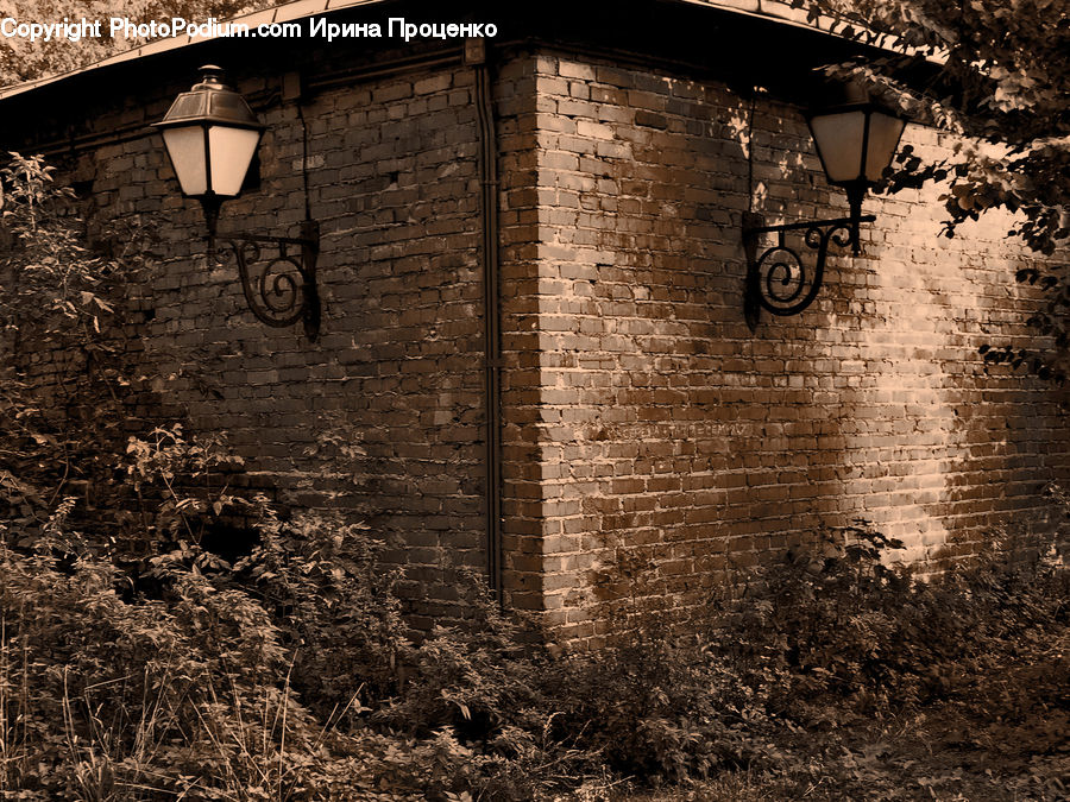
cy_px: 401
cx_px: 535
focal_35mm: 54
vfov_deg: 27.0
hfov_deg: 35.5
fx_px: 1669
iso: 50
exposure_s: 1/19.7
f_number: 3.5
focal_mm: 13.8
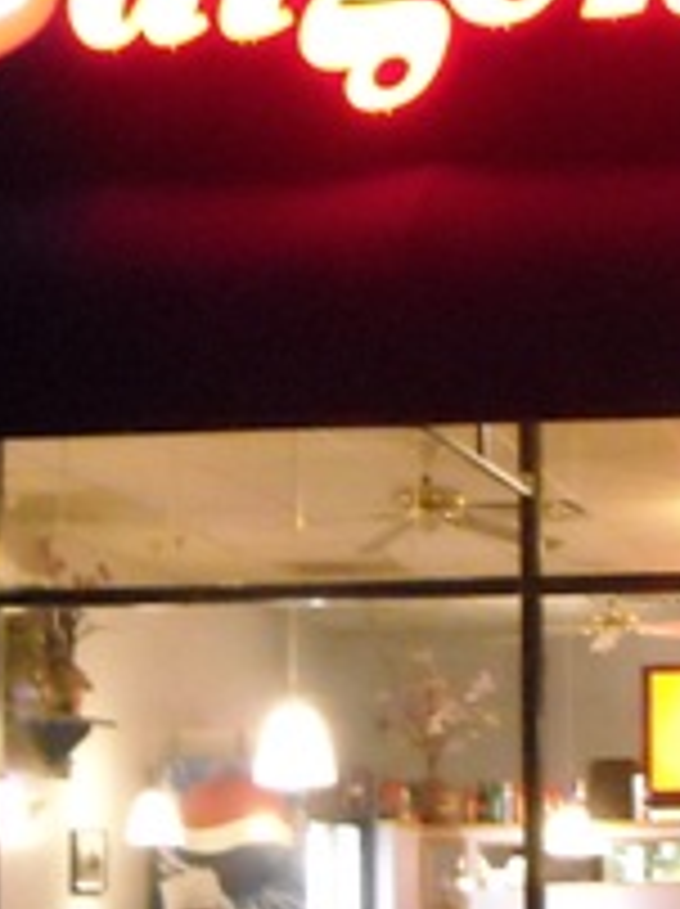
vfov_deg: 17.7
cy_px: 495
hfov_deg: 13.0
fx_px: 2913
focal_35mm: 111
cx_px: 766
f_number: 2.8
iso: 644
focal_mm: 5.7
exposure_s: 1/8
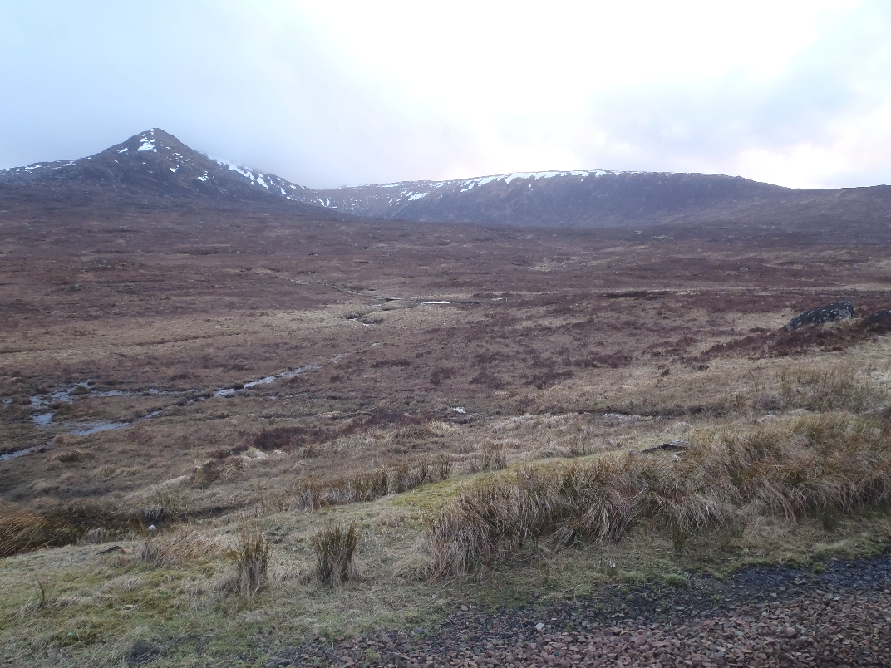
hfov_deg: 63.4
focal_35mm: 28
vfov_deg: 49.7
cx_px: 446
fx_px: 721
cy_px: 334
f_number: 3.5
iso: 100
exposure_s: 1/40
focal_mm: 5
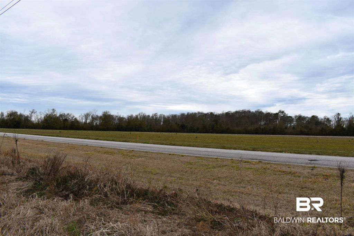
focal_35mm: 27
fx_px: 266
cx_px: 177
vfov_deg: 47.9
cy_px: 118
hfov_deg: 67.4
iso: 100
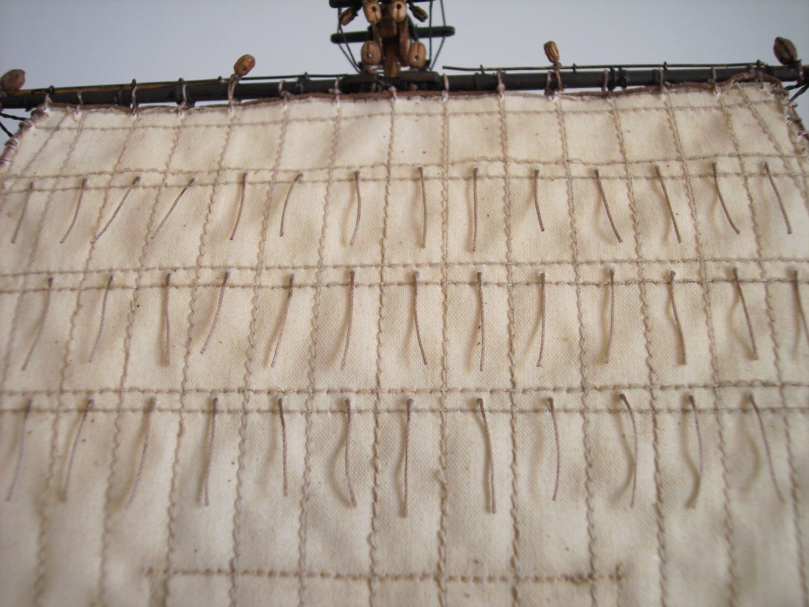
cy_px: 304
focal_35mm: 39
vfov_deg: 36.8
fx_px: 911
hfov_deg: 47.9
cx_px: 404
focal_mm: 8
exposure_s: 1/45
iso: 100
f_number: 3.4
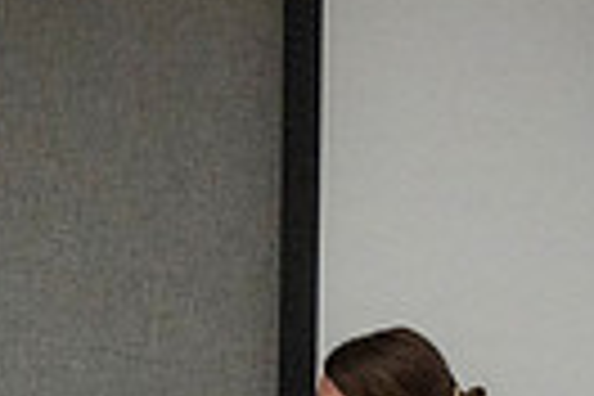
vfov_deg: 4.5
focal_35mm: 307
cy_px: 479
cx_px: -634
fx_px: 5065
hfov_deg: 6.5
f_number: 4
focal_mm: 70
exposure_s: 1/500
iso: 10000
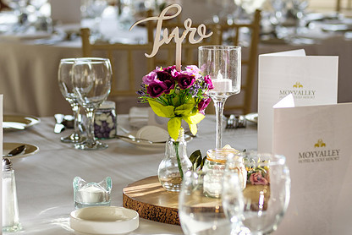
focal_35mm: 127
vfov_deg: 10.8
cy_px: 93
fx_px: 1243
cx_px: 177
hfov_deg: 16.1
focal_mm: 50
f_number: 2.8
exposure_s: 1/1000
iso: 200
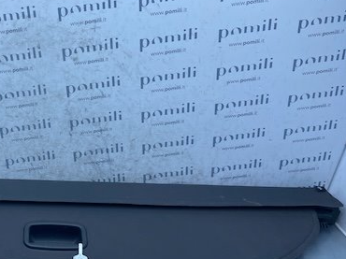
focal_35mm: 45
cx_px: 50
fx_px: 450
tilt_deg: -29.2
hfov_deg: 39.7
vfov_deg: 32.1
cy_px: 136
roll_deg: -4.4
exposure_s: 1/1034
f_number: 1.8
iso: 32
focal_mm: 4.25
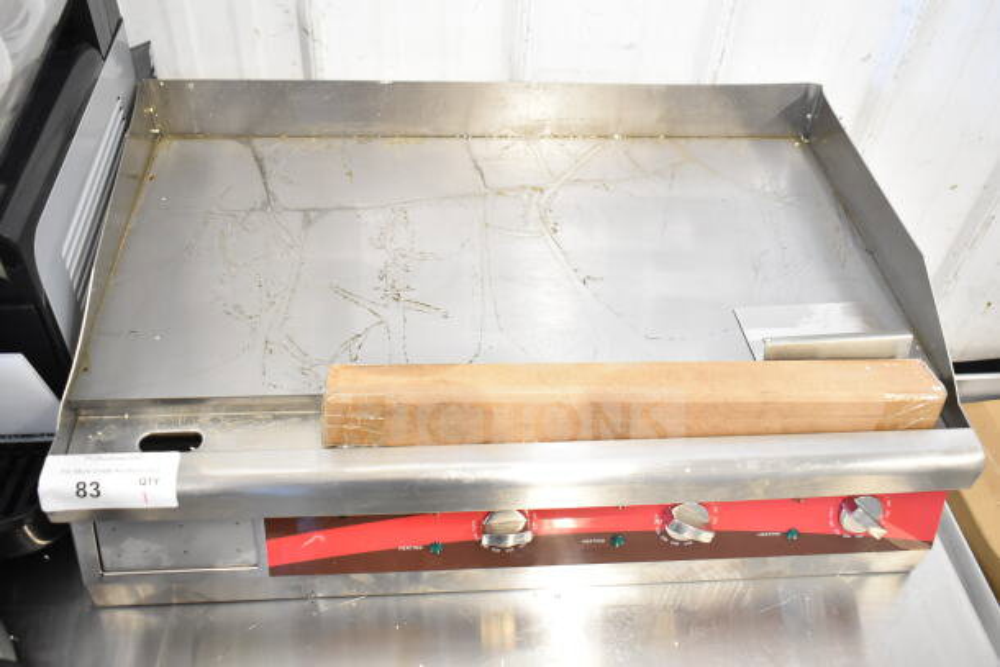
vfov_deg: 40.0
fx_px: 917
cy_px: 334
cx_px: 500
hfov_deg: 57.2
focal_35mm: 33
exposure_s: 1/60
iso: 1600
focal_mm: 22
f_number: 4
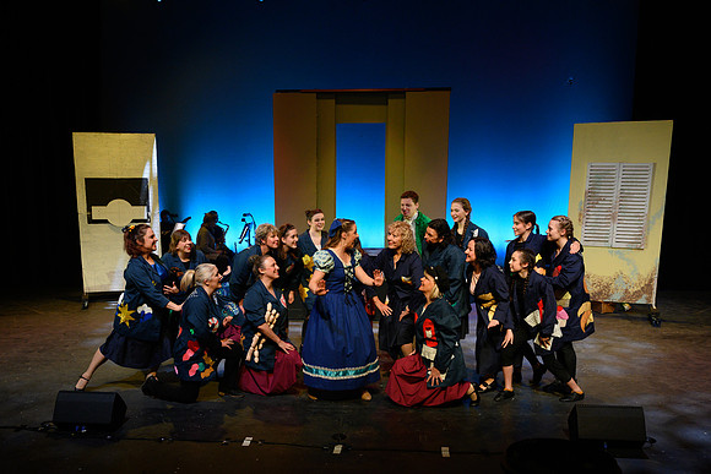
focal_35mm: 34
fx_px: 672
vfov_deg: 38.4
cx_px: 323
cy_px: 324
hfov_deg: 55.7
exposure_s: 1/80
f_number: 5
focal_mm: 24
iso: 800
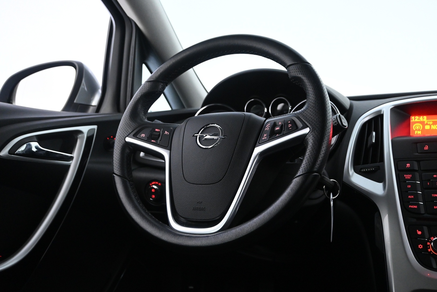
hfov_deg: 57.2
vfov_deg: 40.0
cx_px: 218
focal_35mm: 33
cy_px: 146
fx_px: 401
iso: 3200
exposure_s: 1/40
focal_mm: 22
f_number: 4
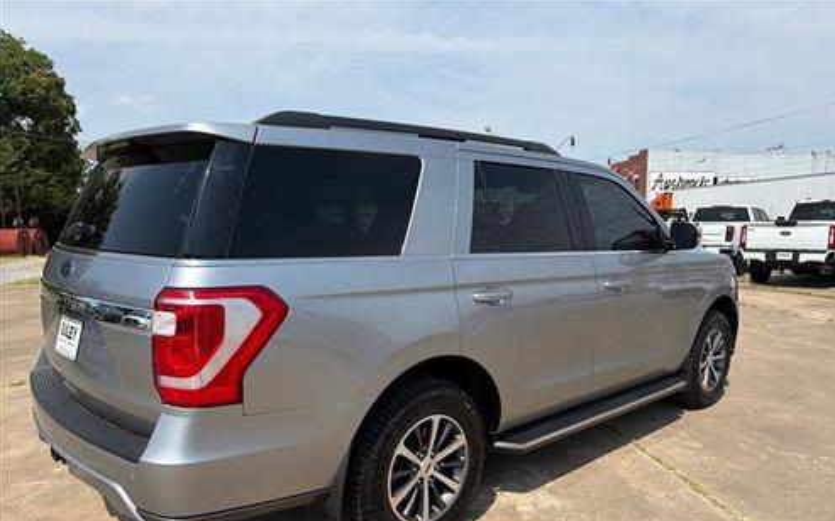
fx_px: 592
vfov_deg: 47.3
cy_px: 316
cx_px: 425
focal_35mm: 26
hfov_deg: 70.4
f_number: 1.78
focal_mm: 6.76
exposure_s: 1/6711
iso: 80
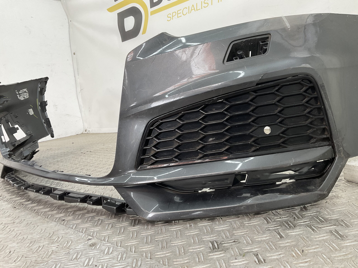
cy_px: 134
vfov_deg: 48.2
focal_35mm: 29
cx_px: 179
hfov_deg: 61.7
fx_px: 300
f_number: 1.8
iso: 32
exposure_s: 1/120
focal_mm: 3
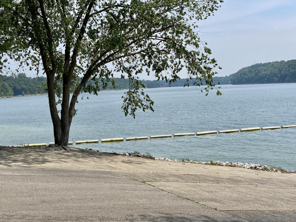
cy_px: 111
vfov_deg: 28.0
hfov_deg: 36.8
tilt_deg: -2.0
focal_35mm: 52
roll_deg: +2.9
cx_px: 148
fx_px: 445
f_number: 2
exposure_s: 1/2083
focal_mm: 6
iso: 20
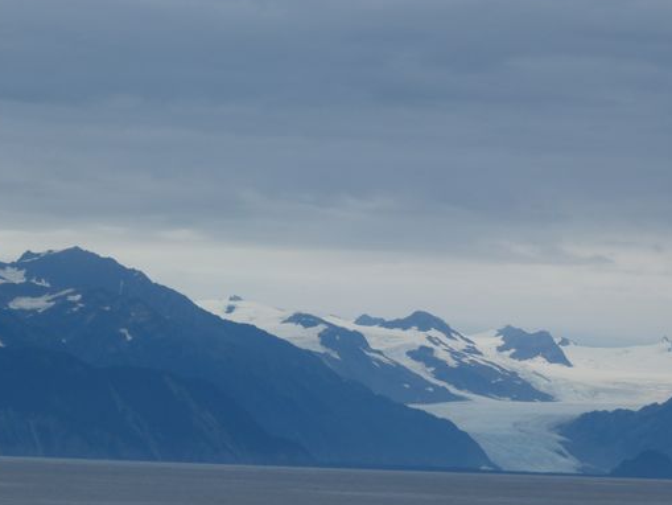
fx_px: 5515
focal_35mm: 284
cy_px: 286
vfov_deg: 5.2
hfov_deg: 7.0
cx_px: 356
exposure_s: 1/640
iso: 80
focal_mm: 43.5
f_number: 5.6
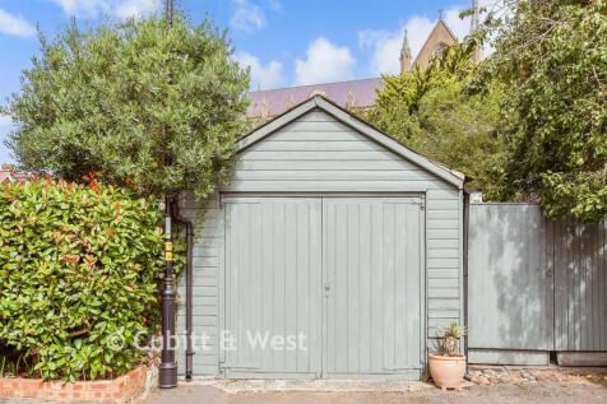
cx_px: 304
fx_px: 506
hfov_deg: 61.9
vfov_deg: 43.6
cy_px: 202
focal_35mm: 30
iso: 500
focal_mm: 20
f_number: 9
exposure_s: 1/1600
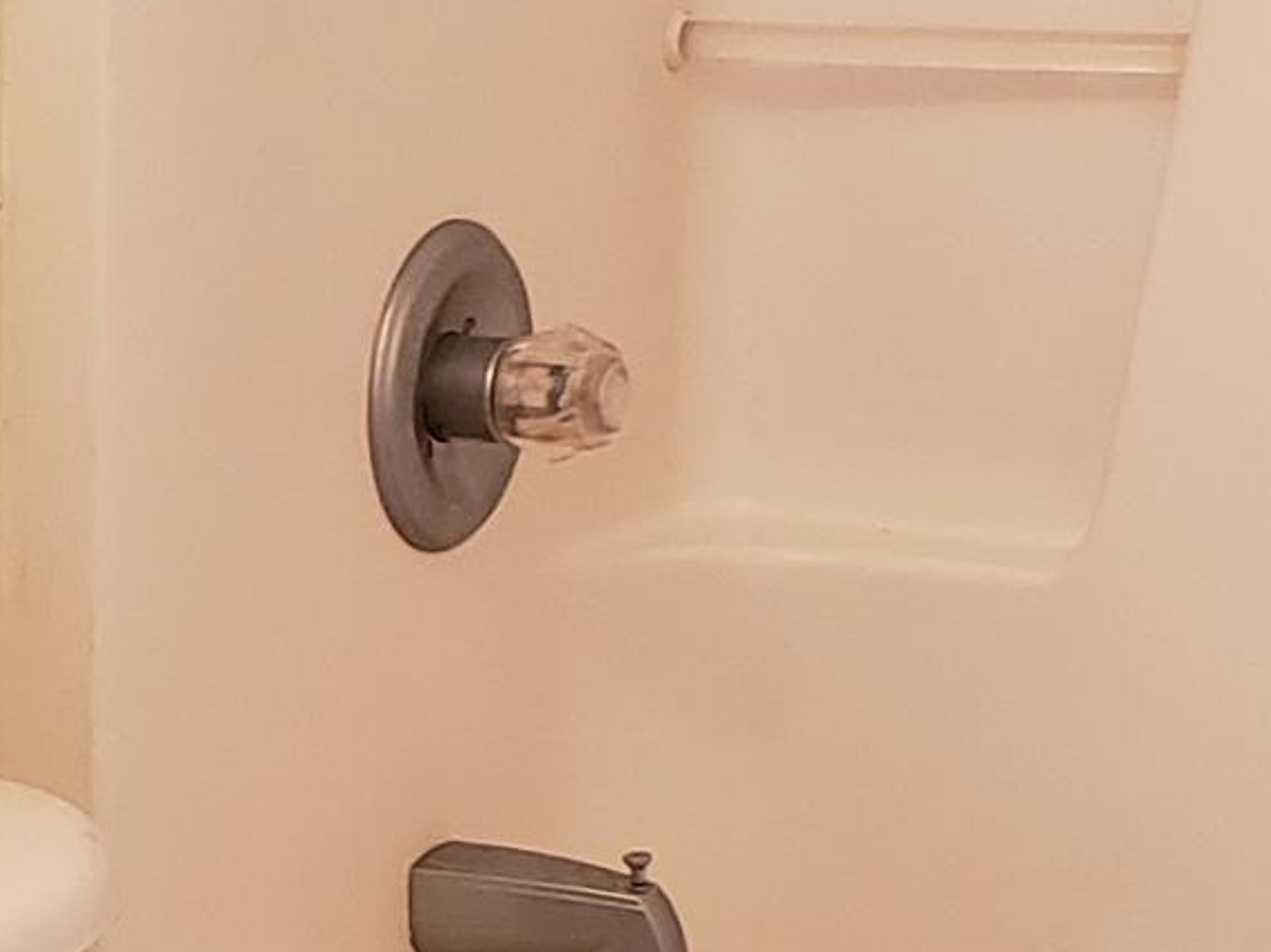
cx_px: -111
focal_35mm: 136
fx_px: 4991
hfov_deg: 14.2
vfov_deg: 10.9
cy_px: 773
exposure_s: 1/20
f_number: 2.4
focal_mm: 4.3
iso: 250
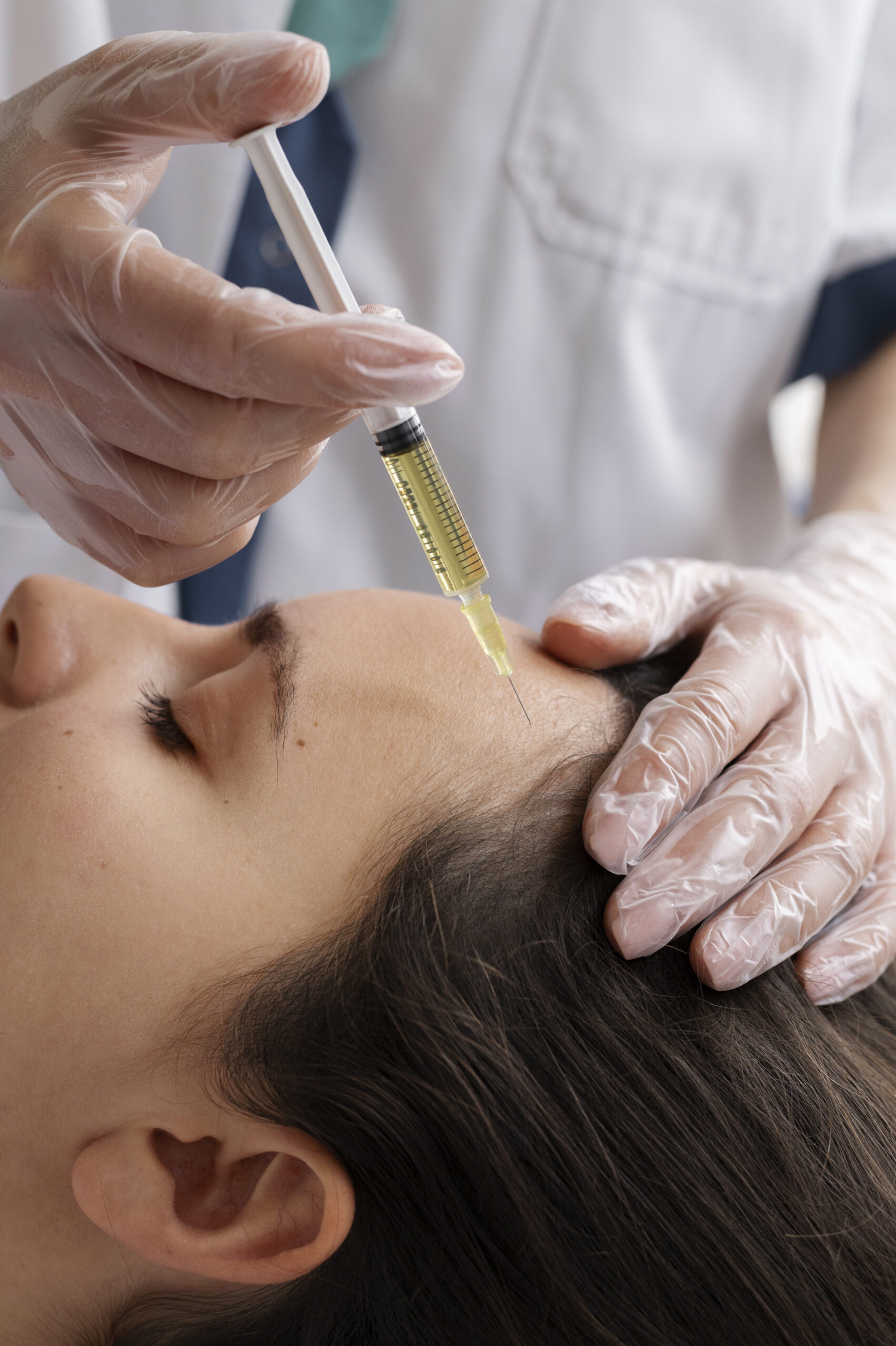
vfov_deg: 39.6
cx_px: 448
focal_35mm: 50
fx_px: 1869
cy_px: 673
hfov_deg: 27.0
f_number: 4.5
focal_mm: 50
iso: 640
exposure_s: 1/500
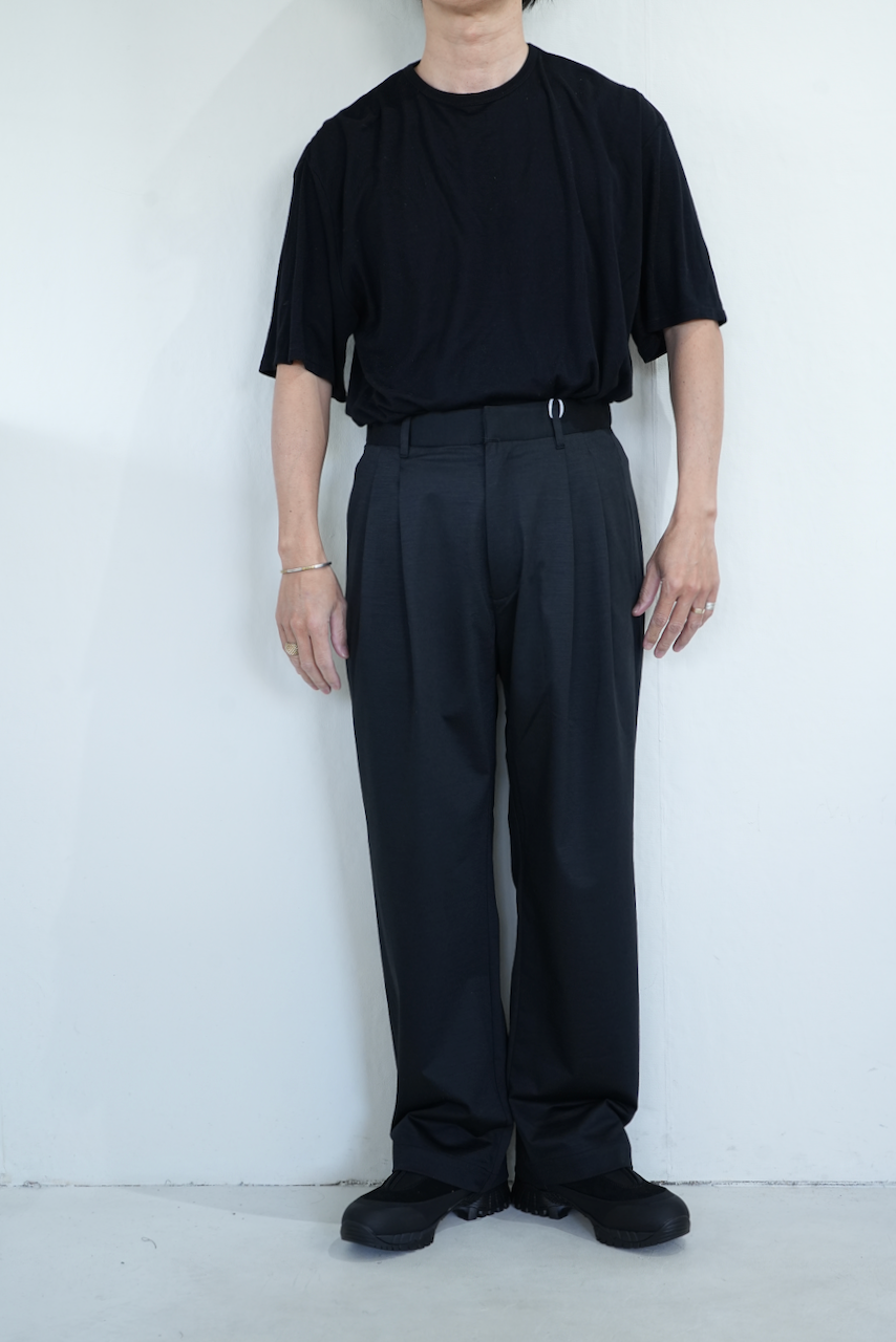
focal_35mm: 46
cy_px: 671
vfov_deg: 42.7
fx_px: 1716
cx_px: 448
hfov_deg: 29.3
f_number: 6.3
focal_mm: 46
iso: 1000
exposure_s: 1/50
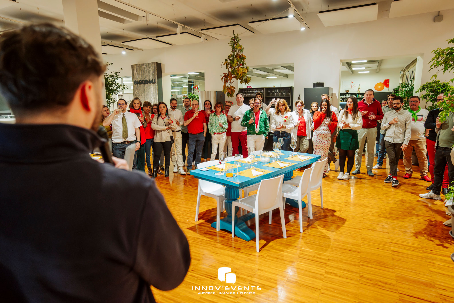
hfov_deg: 78.6
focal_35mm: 22
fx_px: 277
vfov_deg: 57.2
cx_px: 227
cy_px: 152
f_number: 2.8
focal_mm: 22
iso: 5000
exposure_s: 1/200
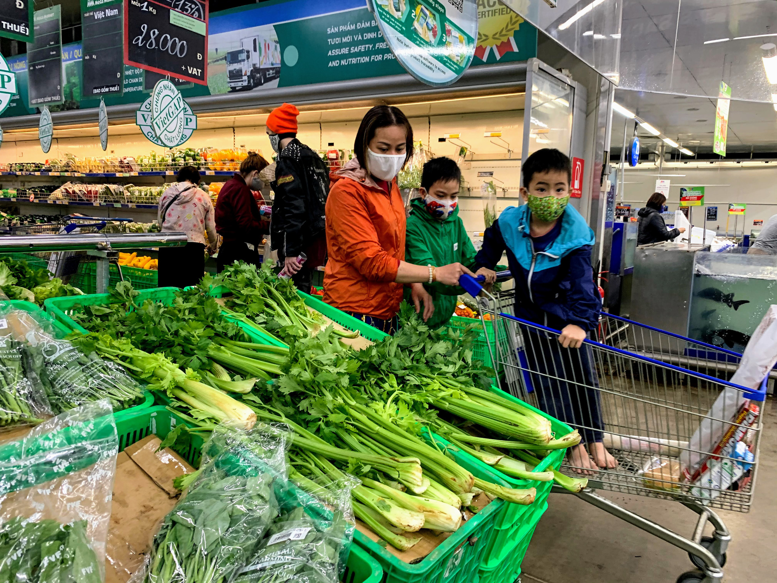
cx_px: 388
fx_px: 584
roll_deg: -3.1
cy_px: 292
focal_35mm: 26
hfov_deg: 67.3
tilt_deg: -12.1
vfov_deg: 53.1
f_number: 1.8
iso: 80
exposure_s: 1/50
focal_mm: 4.25
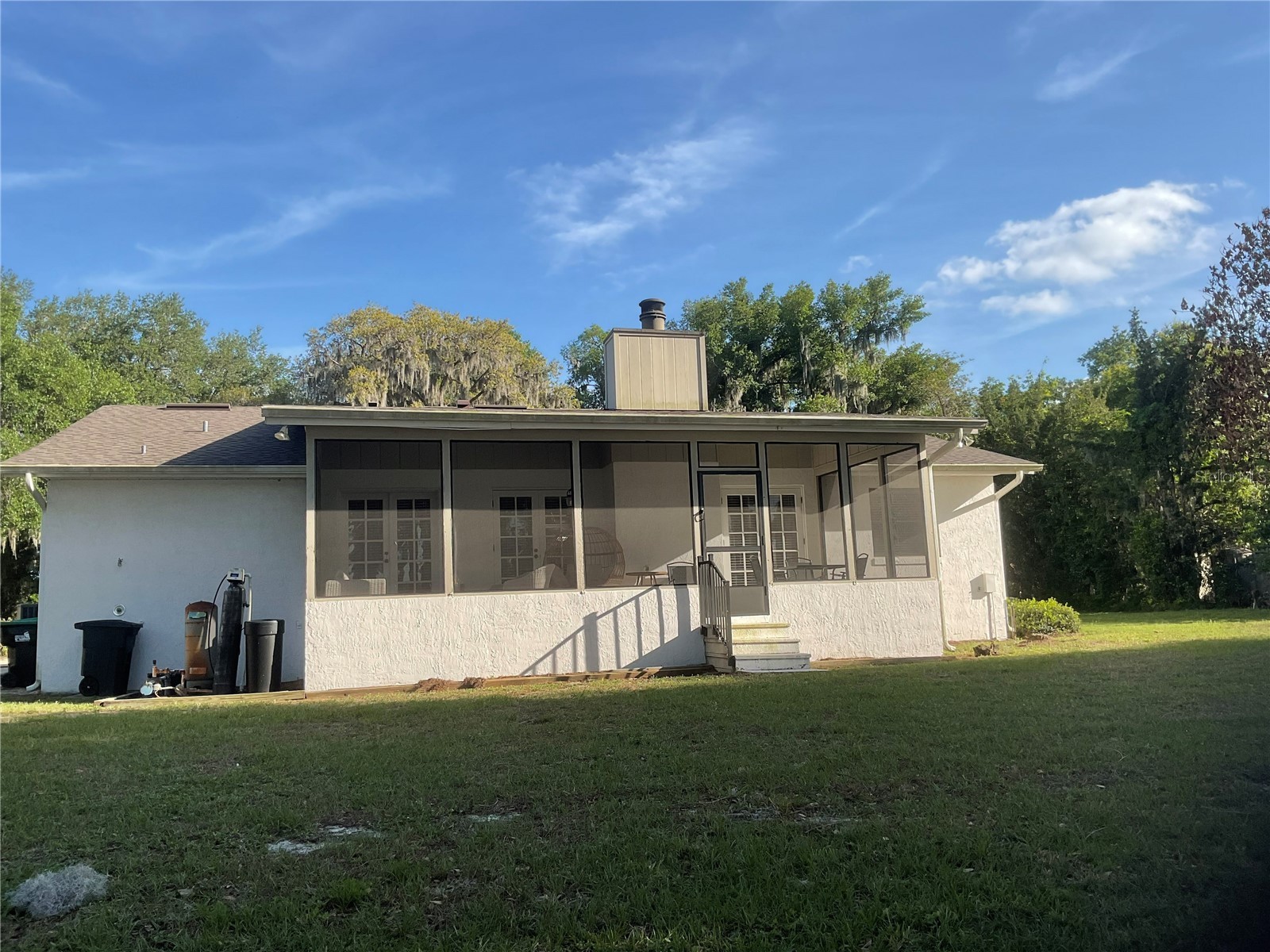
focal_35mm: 29
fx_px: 1064
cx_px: 635
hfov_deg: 61.7
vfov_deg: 48.2
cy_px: 476
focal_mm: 3
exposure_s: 1/1098
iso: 16
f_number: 1.8
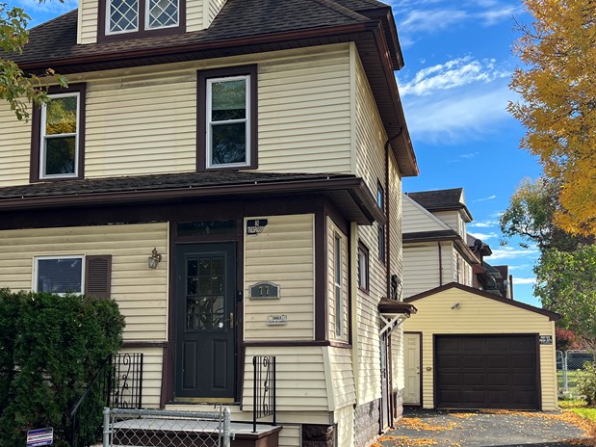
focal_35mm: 43
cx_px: 261
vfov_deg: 33.4
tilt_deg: +6.4
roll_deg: +0.2
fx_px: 740
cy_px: 282
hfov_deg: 43.8
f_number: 1.5
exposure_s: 1/1597
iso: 50
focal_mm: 5.7
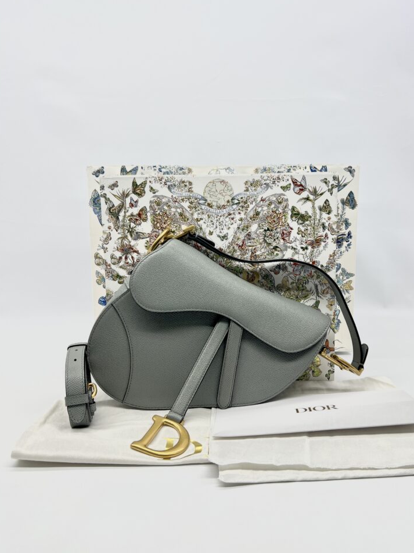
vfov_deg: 63.4
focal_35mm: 28
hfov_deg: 49.7
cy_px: 265
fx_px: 447
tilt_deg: -7.0
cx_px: 219
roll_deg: +1.1
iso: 32
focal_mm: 5.7
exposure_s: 1/143
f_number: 1.5
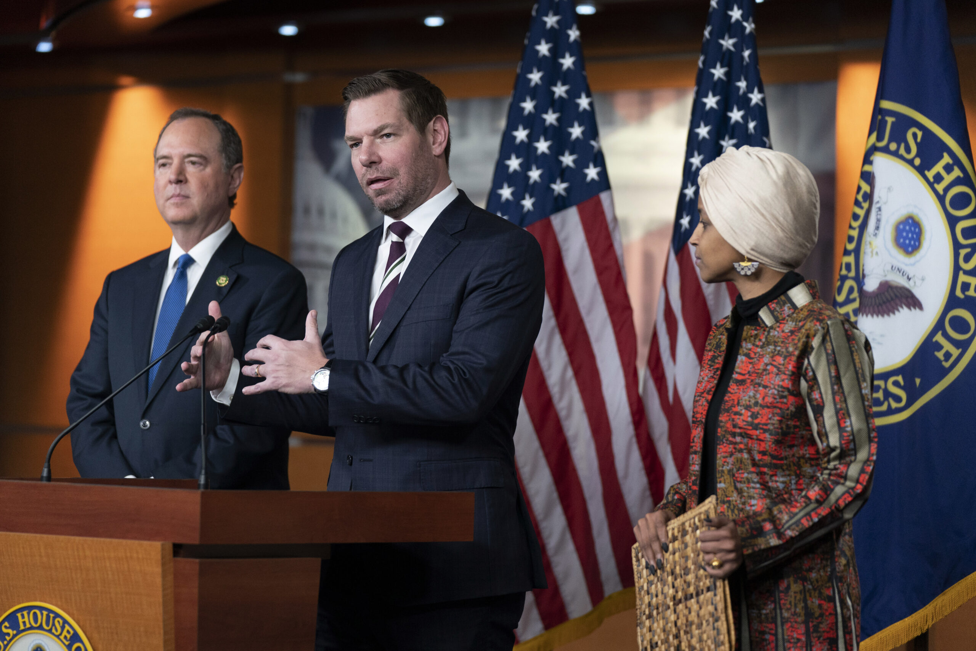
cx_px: 488
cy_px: 326
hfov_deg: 17.5
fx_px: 3172
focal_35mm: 117
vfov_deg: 11.7
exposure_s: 1/400
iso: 2500
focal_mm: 117
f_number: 2.8
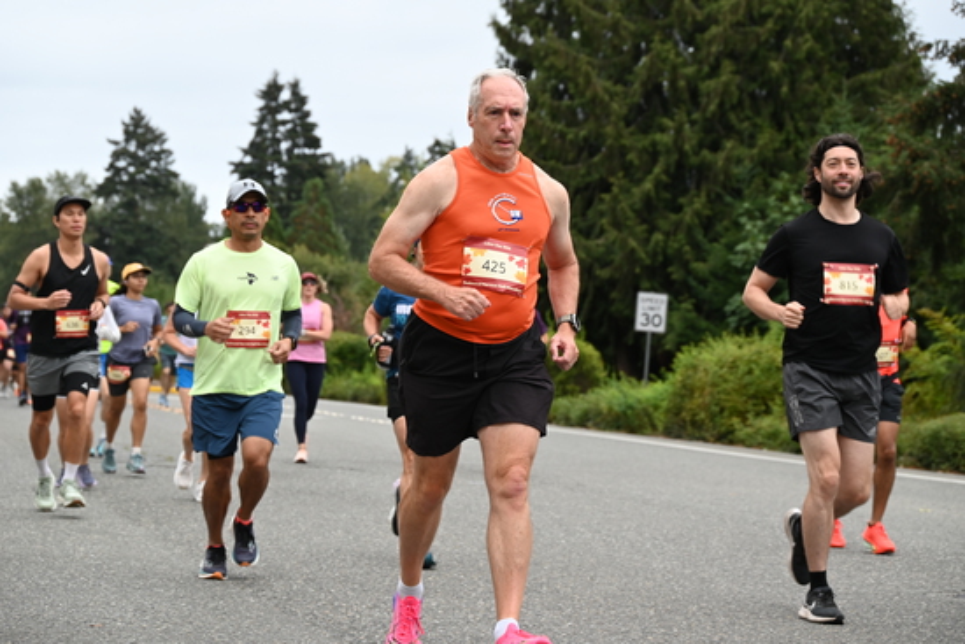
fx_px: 2440
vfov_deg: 15.0
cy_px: 322
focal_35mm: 91
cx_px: 482
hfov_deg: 22.4
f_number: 6.3
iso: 450
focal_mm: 91
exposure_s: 1/125
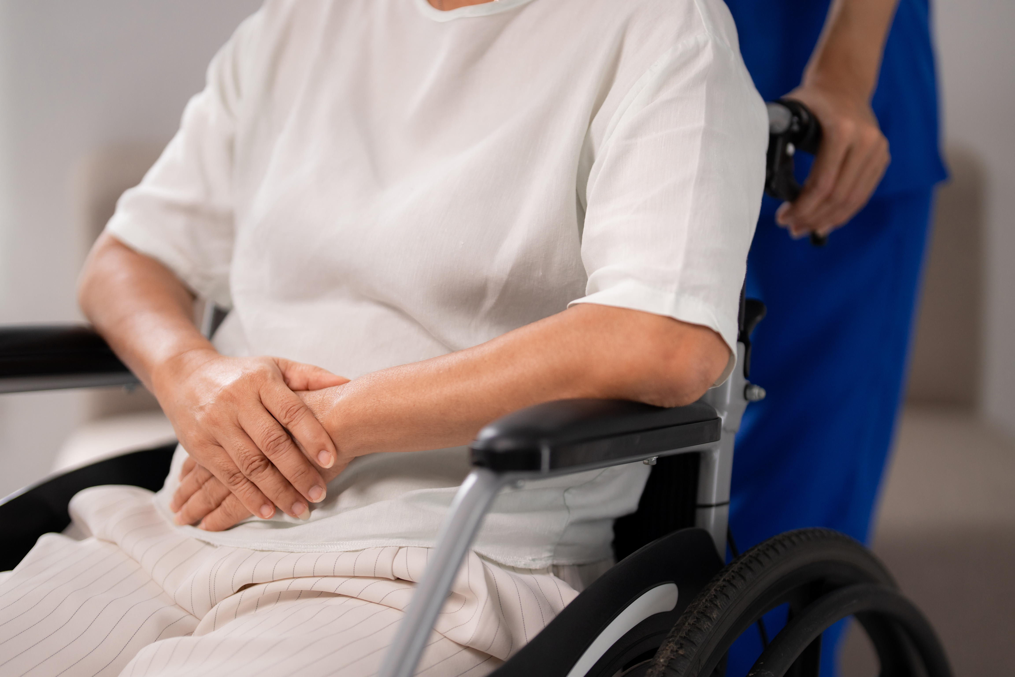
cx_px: 508
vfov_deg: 18.2
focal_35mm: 75
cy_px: 338
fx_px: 2114
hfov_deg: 27.0
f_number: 1.2
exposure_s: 1/1000
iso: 500
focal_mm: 50
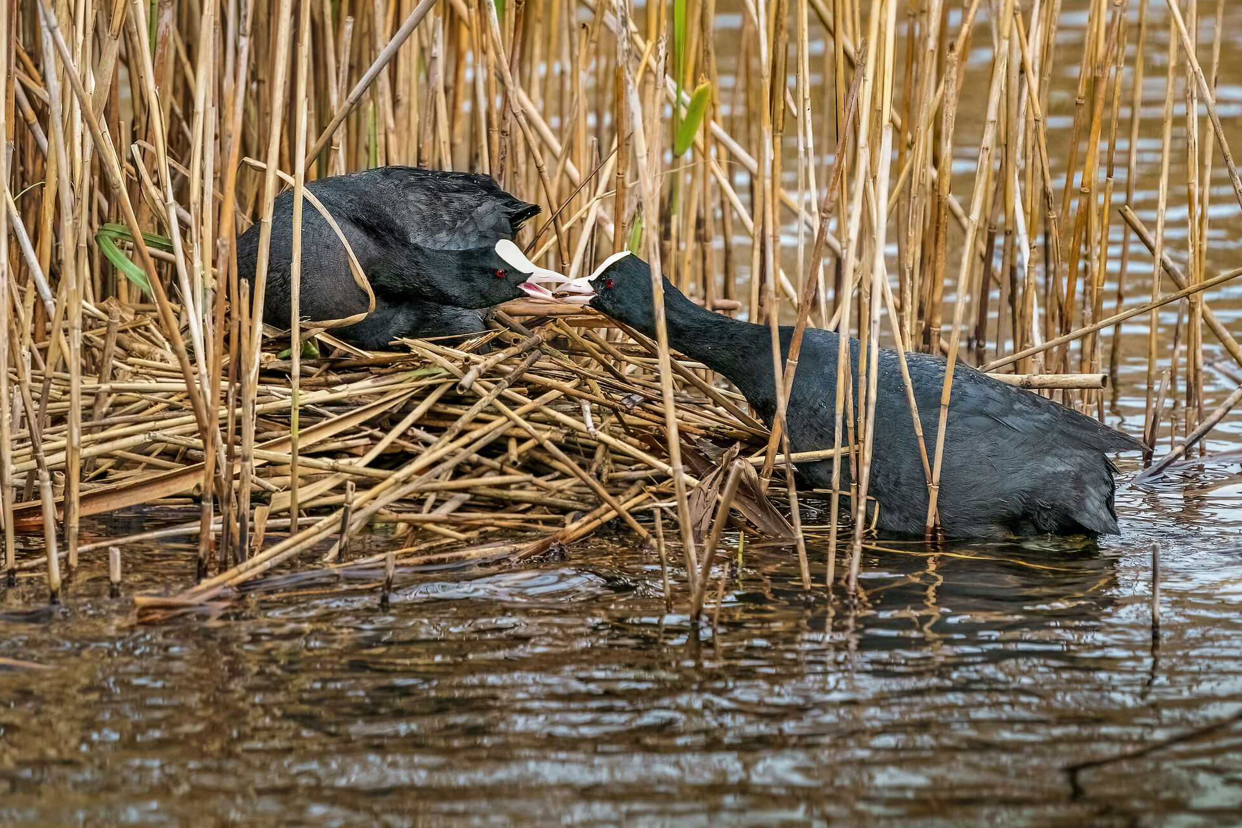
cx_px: 561
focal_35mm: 743
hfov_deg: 2.8
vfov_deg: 1.9
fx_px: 25631
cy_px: 387
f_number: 8
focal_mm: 600
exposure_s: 1/2000
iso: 1000
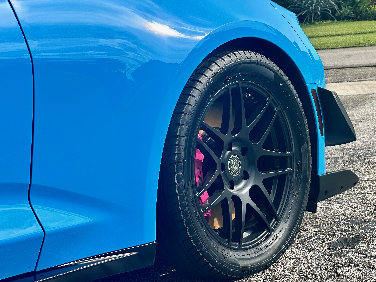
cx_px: 188
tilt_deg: -9.4
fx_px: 836
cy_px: 141
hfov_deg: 25.3
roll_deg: +4.1
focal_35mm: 77
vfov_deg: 19.1
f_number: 2.8
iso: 32
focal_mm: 9
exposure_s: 1/567
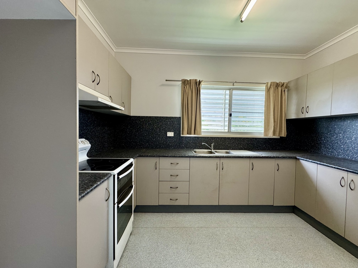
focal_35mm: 14
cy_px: 134
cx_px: 179
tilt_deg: -3.0
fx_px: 145
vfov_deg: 85.7
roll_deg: -0.1
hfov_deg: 102.1
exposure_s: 1/100
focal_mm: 2.22
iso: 250
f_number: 2.2
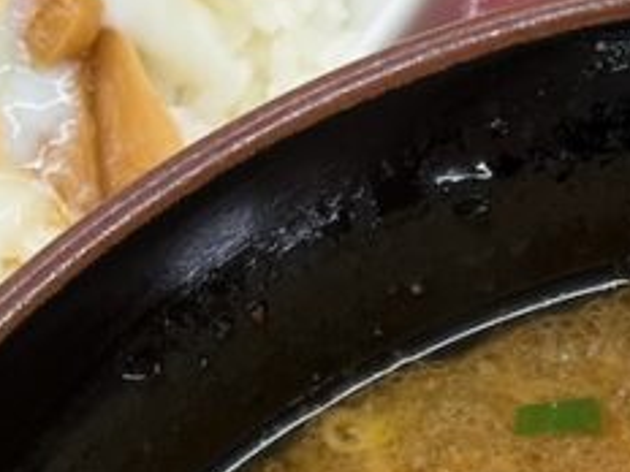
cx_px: 904
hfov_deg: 8.4
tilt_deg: -62.0
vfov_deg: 6.2
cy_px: 1006
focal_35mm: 230
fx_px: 4186
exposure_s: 1/50
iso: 40
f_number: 1.6
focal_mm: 5.96
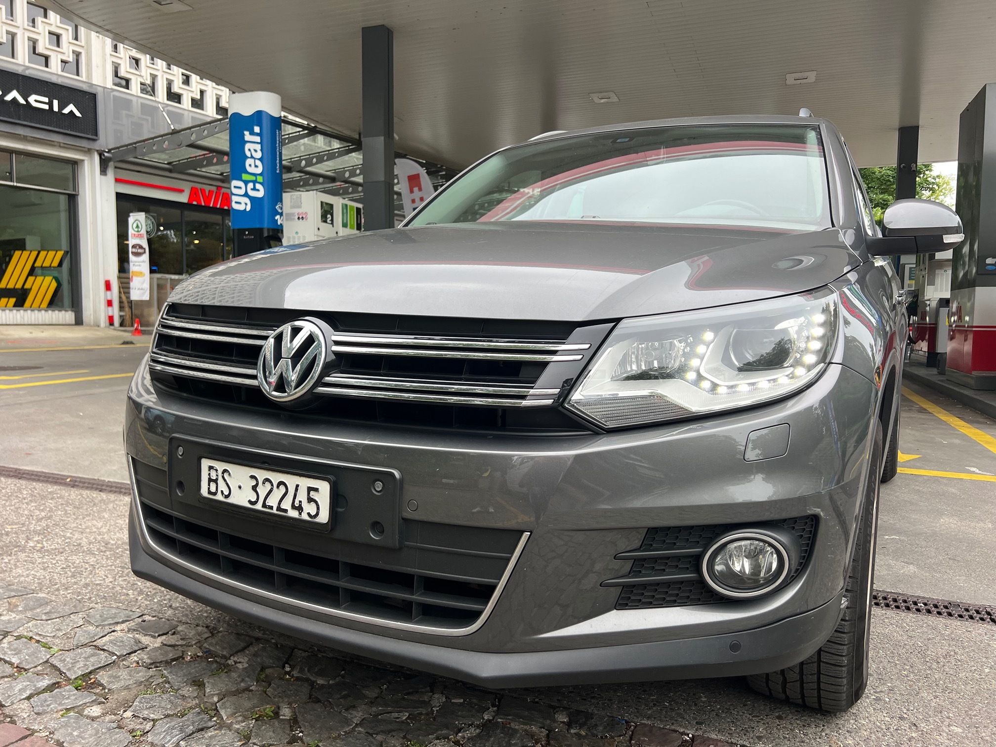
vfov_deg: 53.1
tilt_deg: -4.7
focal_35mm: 26
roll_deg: -0.6
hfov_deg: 67.3
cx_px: 498
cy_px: 374
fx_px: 748
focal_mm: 5.7
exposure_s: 1/786
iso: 50
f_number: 1.5
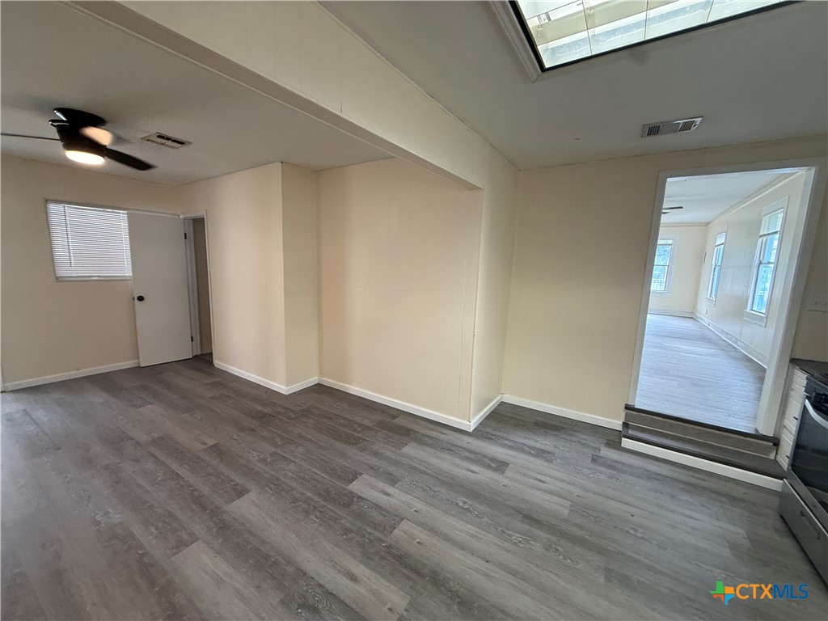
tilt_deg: -9.1
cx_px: 414
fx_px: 335
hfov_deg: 102.1
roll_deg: -3.4
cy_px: 310
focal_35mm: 14
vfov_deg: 85.7
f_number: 2.2
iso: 200
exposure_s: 1/60
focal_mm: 2.22
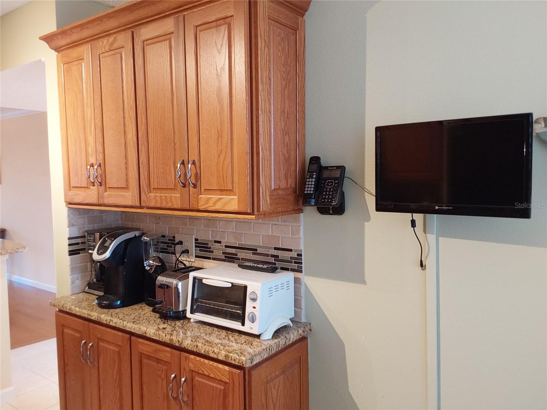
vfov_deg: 49.7
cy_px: 205
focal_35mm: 28
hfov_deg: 63.4
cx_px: 274
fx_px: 442
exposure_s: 1/40
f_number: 1.9
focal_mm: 2.91
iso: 200
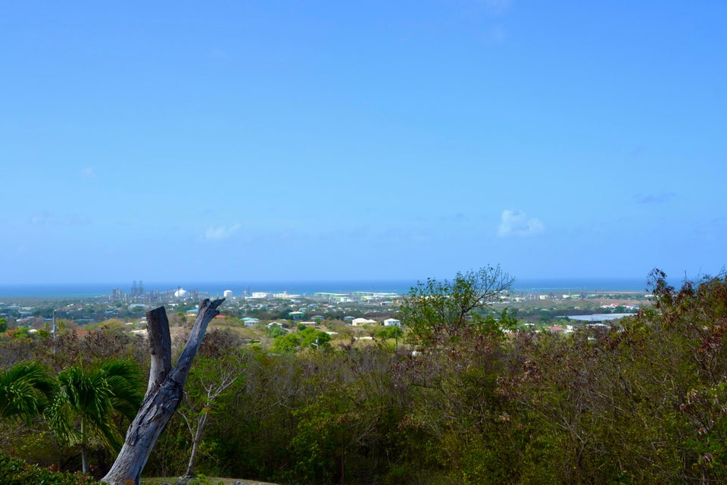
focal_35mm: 40
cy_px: 242
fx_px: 818
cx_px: 364
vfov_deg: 33.0
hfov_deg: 47.9
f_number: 8
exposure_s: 1/250
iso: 100
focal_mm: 27
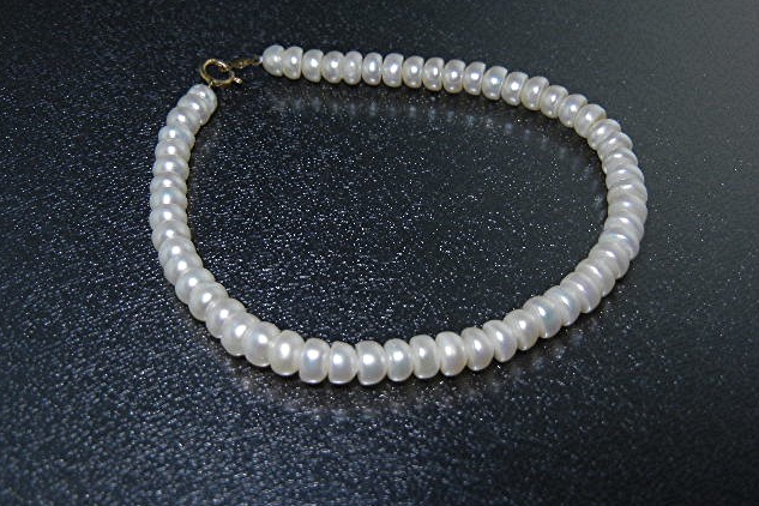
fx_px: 864
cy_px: 231
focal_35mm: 41
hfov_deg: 47.4
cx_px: 378
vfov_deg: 32.6
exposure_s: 1/30
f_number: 7.4
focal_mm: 7.1
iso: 310
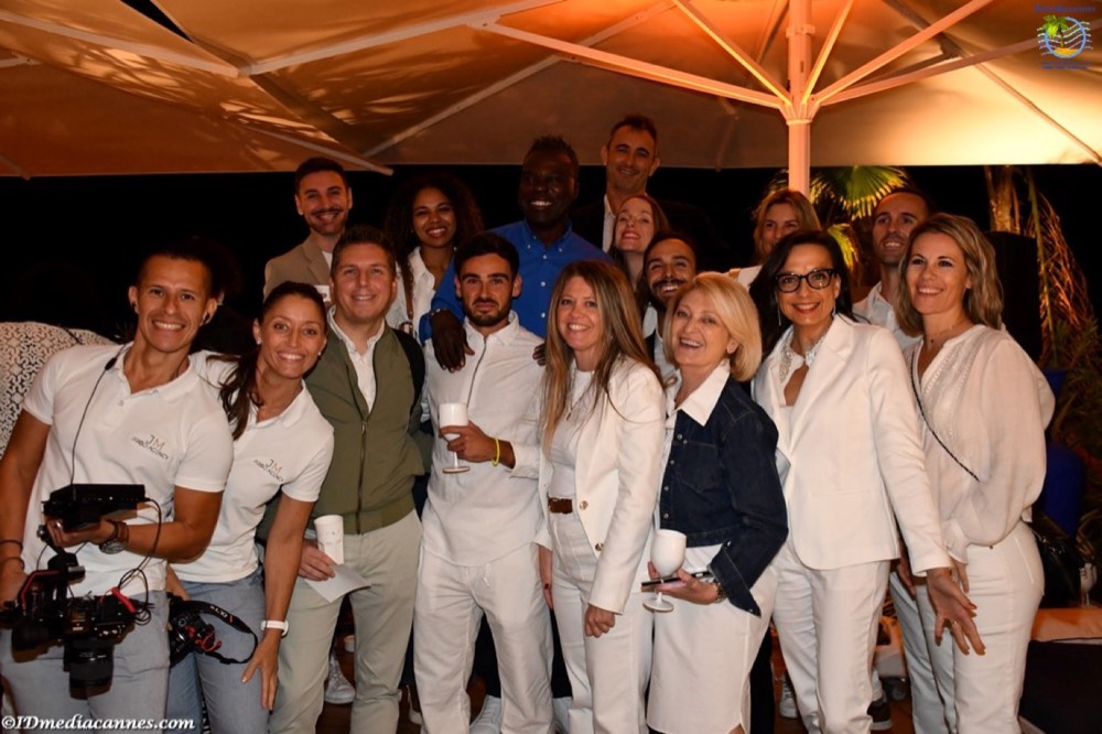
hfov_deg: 49.6
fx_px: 1193
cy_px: 367
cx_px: 551
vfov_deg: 34.2
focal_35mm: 39
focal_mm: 26
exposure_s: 1/50
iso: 2500
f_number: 4.5
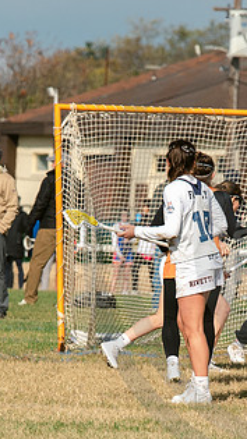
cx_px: 135
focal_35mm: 871
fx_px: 10150
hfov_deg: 1.4
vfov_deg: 2.5
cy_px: 400
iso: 250
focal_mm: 200
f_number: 5.6
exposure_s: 1/2000
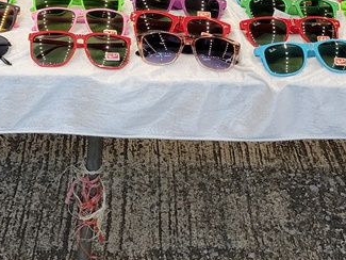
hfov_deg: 23.8
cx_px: 44
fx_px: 800
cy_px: -87
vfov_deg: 17.2
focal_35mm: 80
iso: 320
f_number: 1.8
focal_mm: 5.4
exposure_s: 1/100
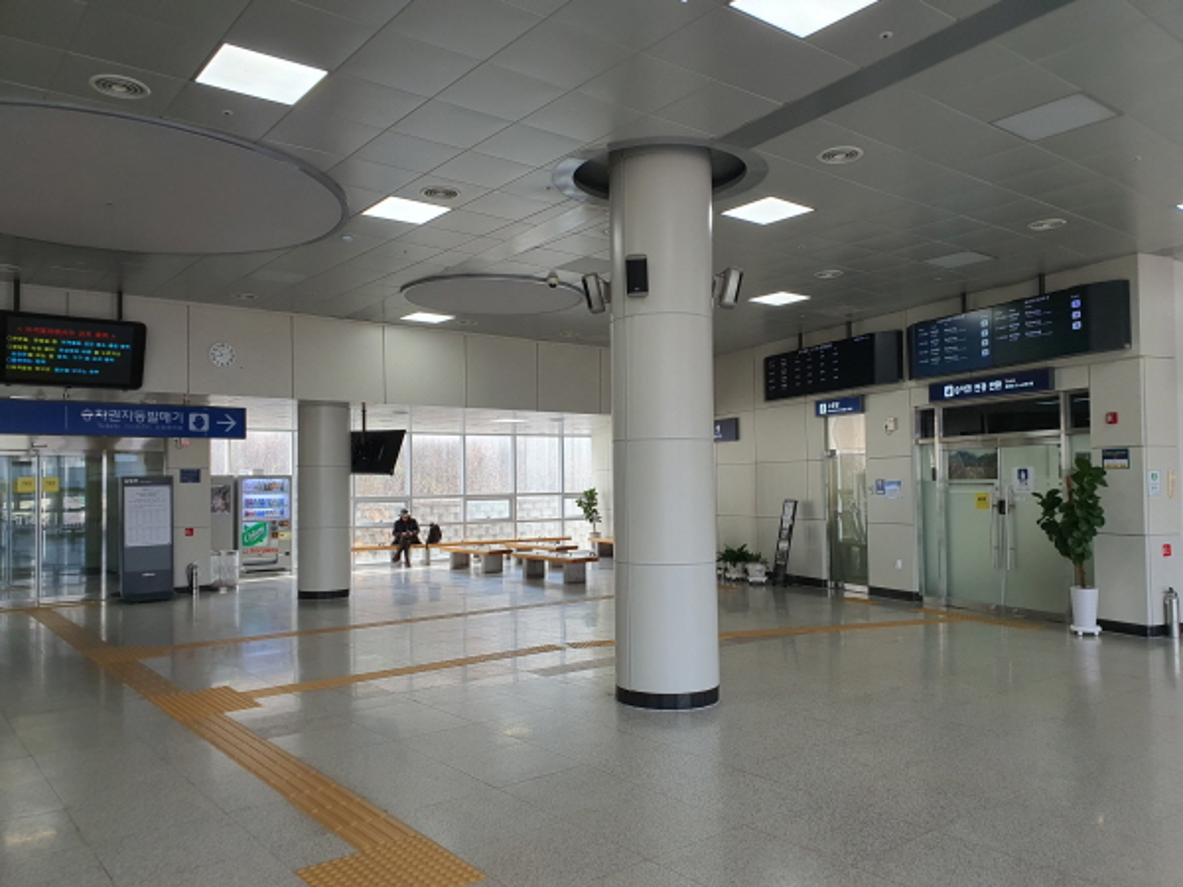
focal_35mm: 26
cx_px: 592
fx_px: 889
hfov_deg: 67.3
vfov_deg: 53.1
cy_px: 444
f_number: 2.4
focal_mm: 4.3
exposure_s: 1/120
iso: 64
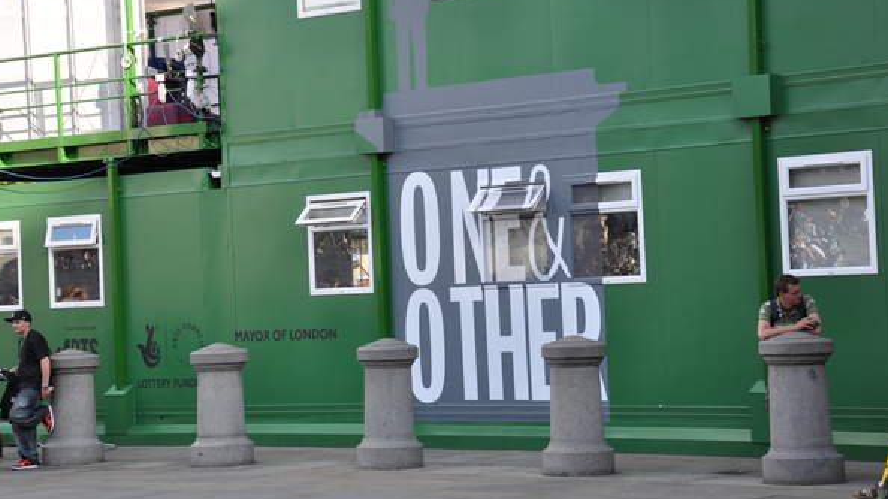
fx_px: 2307
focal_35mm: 98
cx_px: 431
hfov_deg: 21.8
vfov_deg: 12.3
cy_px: 228
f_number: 6.3
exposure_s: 1/200
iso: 200
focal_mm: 58
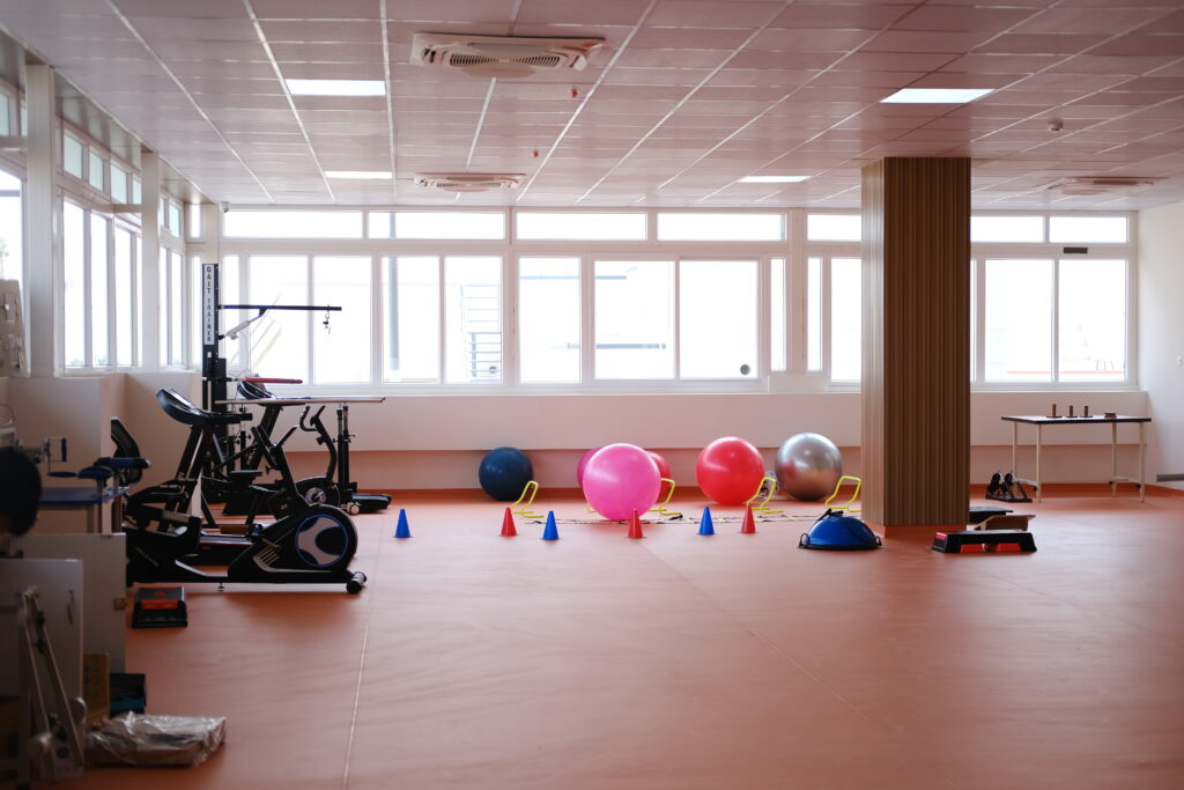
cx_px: 592
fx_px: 1743
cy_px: 395
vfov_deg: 25.5
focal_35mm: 53
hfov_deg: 37.5
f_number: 2
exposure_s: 1/550
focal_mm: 35
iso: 160
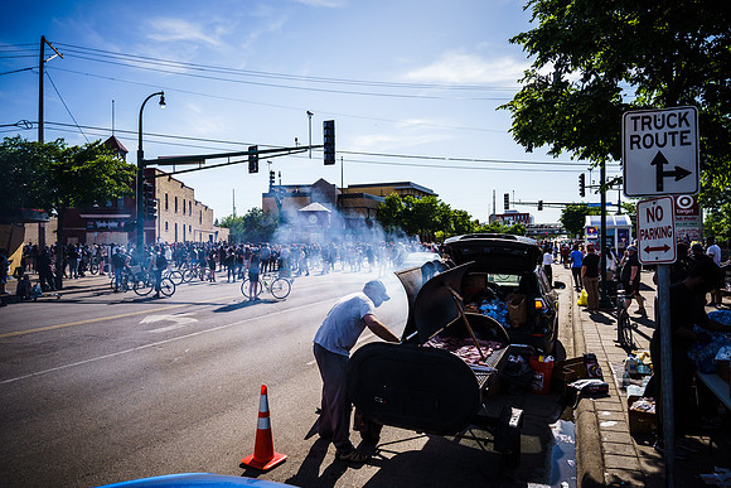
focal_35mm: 24
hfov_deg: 73.2
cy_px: 244
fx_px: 492
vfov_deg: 52.7
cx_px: 366
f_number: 2.8
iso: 200
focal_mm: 24
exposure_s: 1/4000
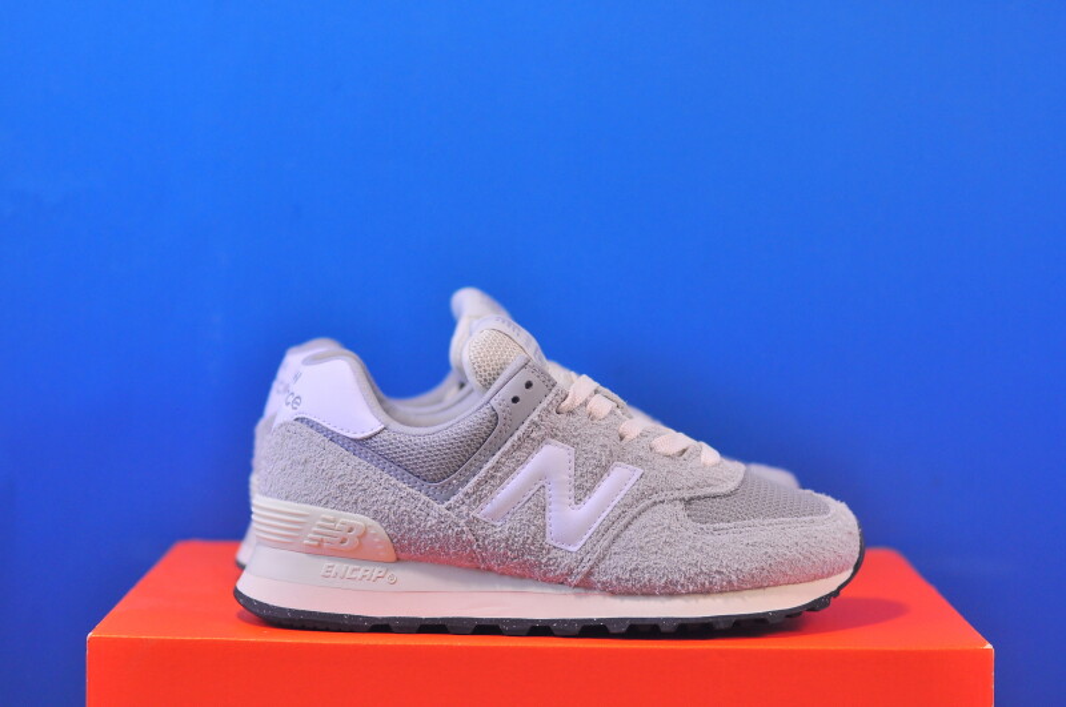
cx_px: 533
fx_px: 2218
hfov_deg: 27.0
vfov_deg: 18.1
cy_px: 354
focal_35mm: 75
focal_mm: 50
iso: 250
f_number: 2.5
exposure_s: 1/320
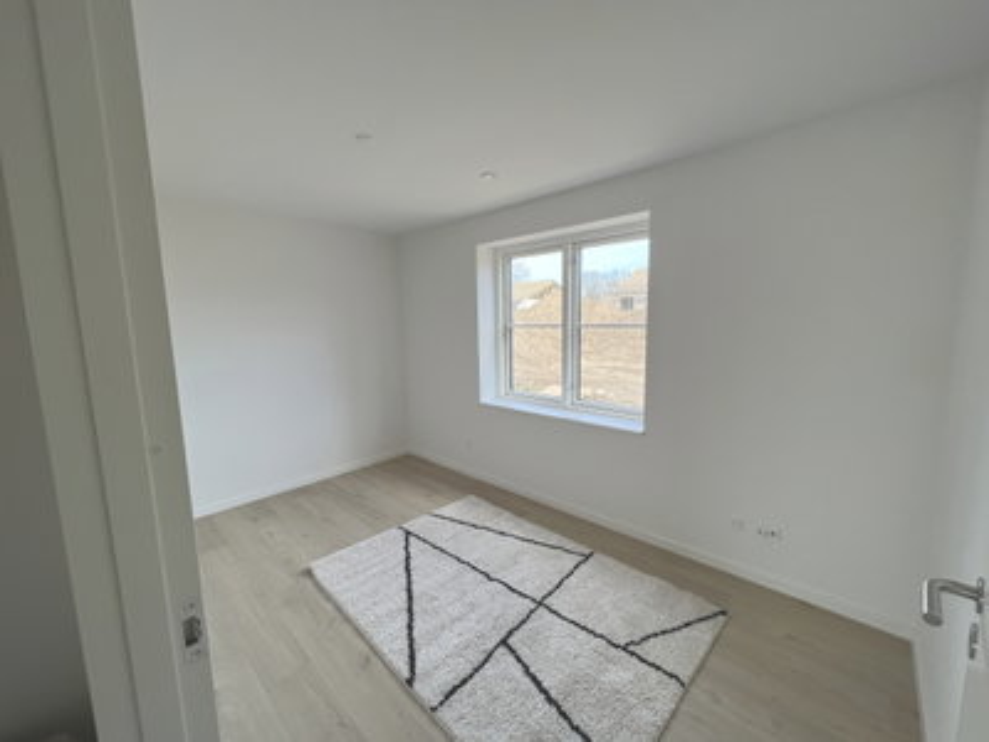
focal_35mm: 13
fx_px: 371
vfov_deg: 89.9
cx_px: 494
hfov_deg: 106.2
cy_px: 371
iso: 32
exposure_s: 1/165
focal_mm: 1.57
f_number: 1.8
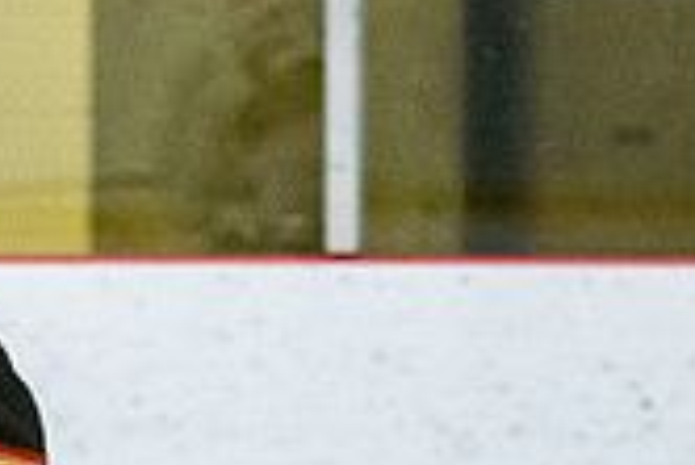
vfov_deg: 1.5
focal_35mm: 911
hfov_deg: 2.3
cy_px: 519
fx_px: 17602
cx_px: -221
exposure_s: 1/640
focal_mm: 105
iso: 2000
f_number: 2.8
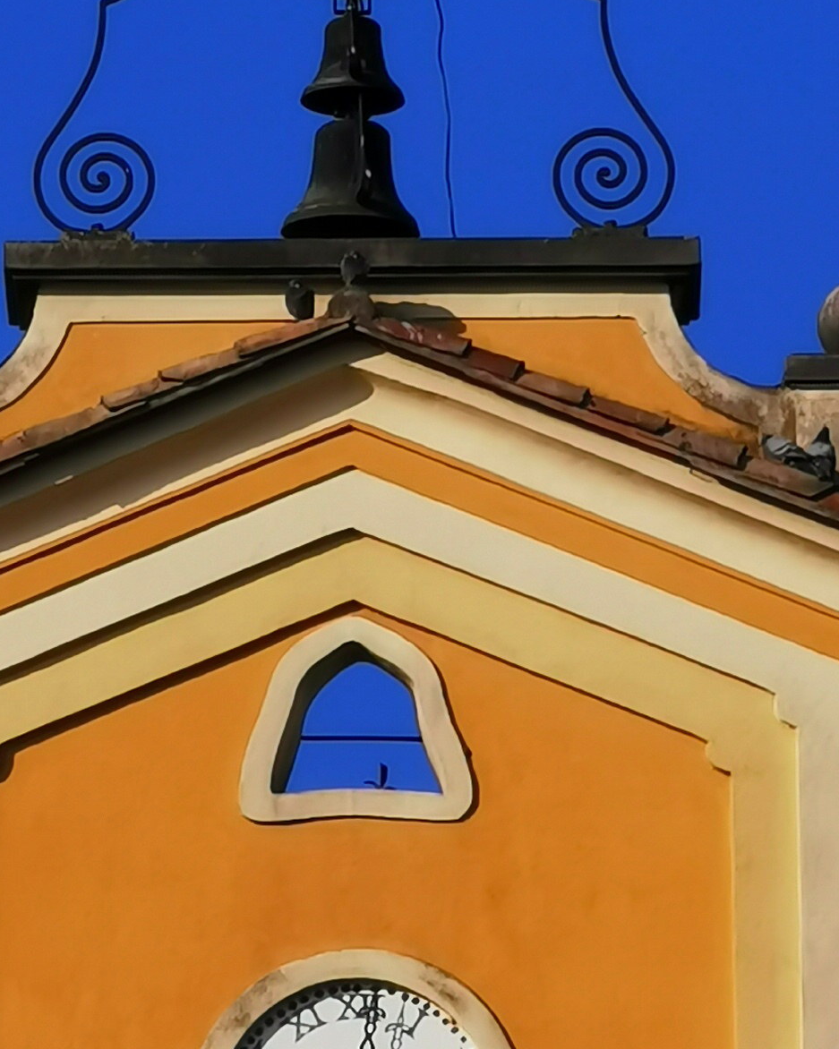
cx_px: 401
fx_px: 16892
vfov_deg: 3.6
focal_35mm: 544
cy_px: 297
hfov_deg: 2.8
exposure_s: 1/1181
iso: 50
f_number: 3.4
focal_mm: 14.46
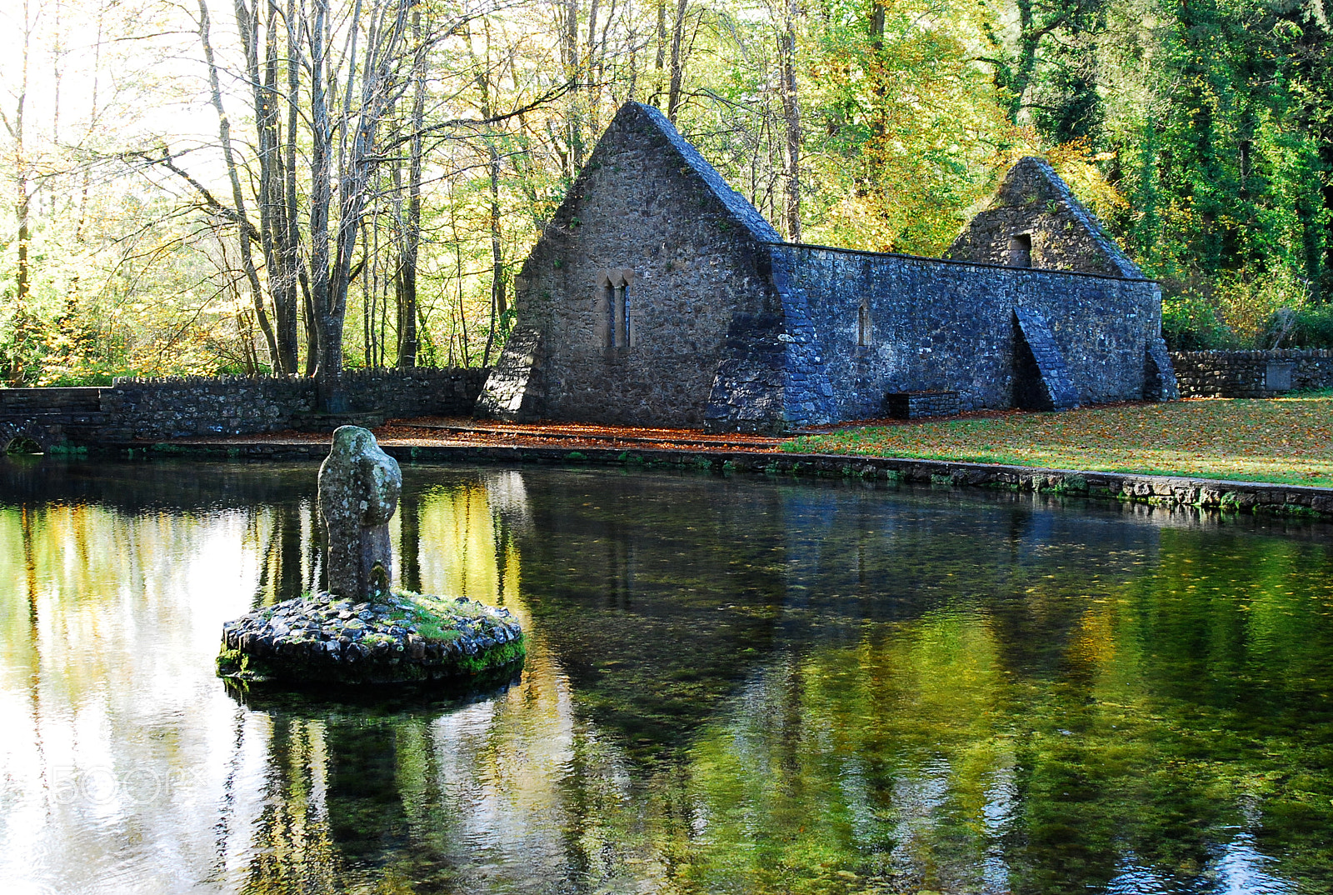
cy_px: 448
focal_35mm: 42
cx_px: 666
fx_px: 1558
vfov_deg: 32.0
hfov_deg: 46.3
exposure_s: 1/125
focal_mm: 28
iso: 640
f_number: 5.6
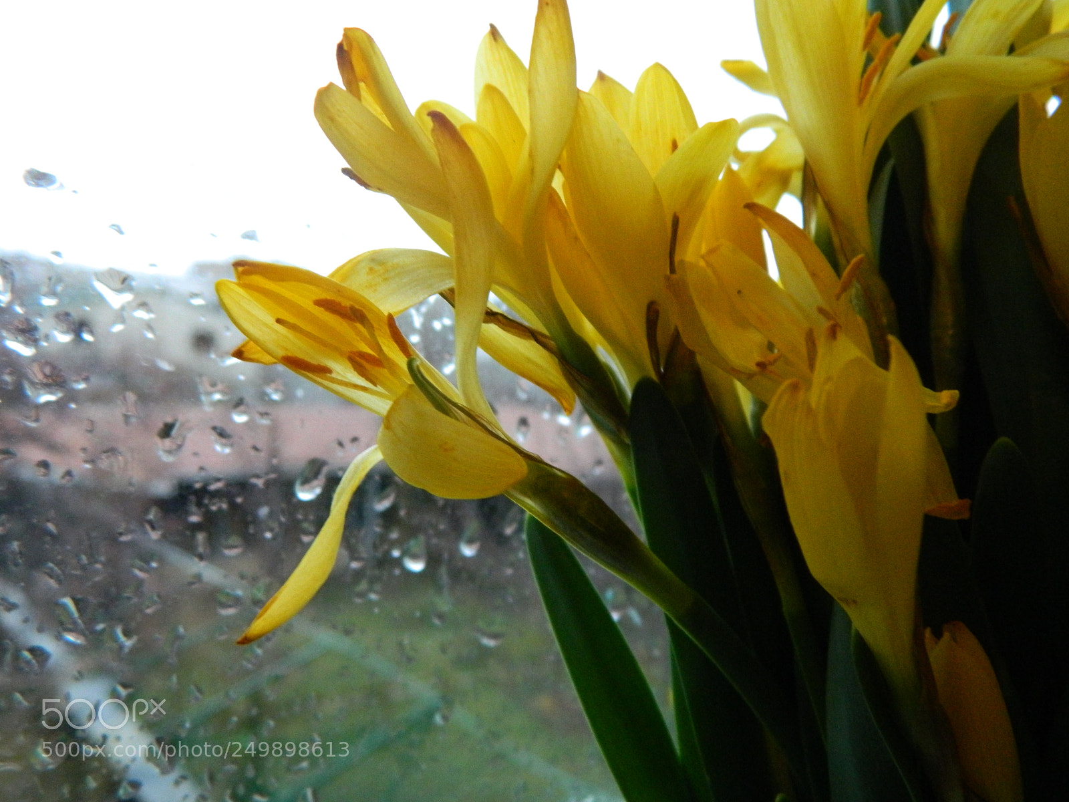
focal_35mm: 31
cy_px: 401
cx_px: 534
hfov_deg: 58.4
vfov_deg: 45.4
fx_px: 957
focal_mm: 5.6
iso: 400
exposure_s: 1/25
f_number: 3.2
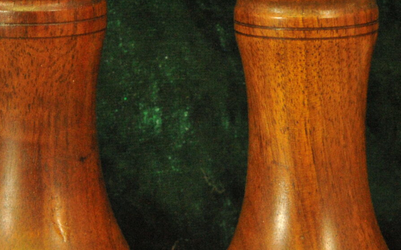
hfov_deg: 6.0
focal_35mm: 349
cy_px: -24
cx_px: 186
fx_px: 3813
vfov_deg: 3.8
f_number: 20
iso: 6400
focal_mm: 120
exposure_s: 1/13
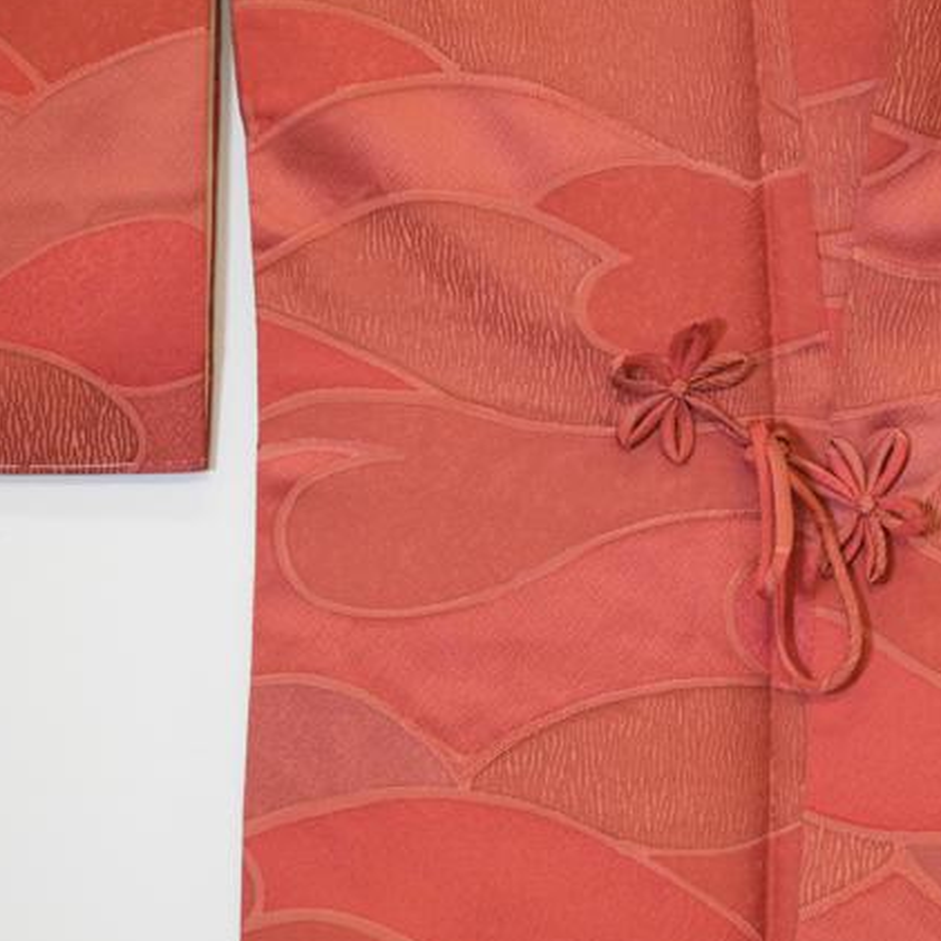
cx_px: 758
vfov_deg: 7.6
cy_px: 459
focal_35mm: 230
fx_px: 7074
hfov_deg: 7.6
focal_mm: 105
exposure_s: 1/200
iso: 2000
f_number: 4
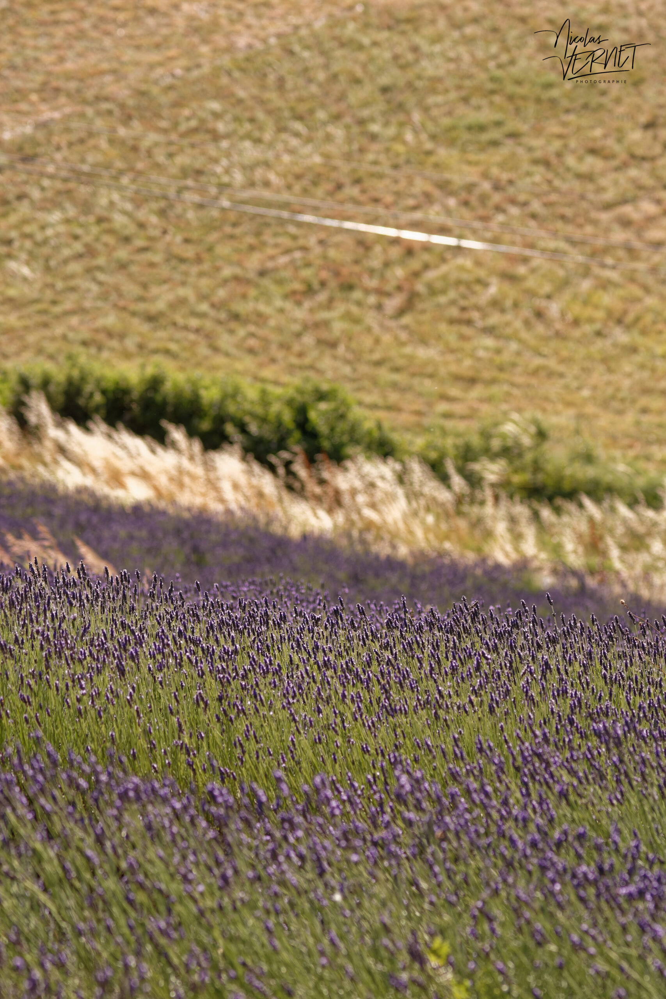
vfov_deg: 9.1
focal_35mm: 225
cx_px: 333
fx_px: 6242
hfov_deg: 6.1
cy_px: 500
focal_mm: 150
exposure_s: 1/1000
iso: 800
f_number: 8
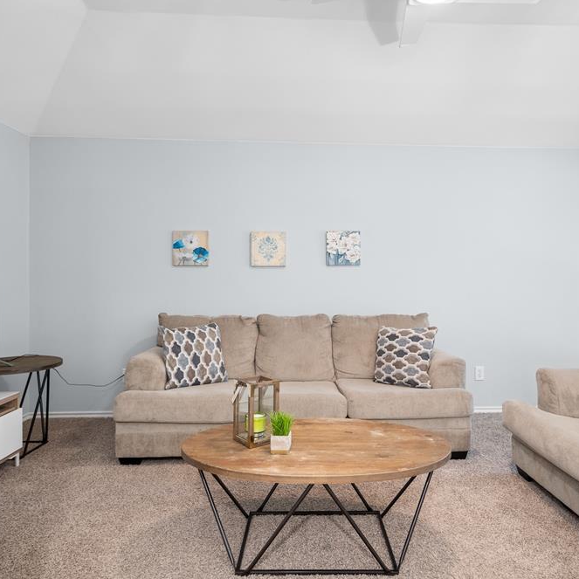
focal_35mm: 21
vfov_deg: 72.1
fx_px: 397
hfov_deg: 72.0
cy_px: 290
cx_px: 312
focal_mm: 16
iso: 800
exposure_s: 3.2
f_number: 7.1
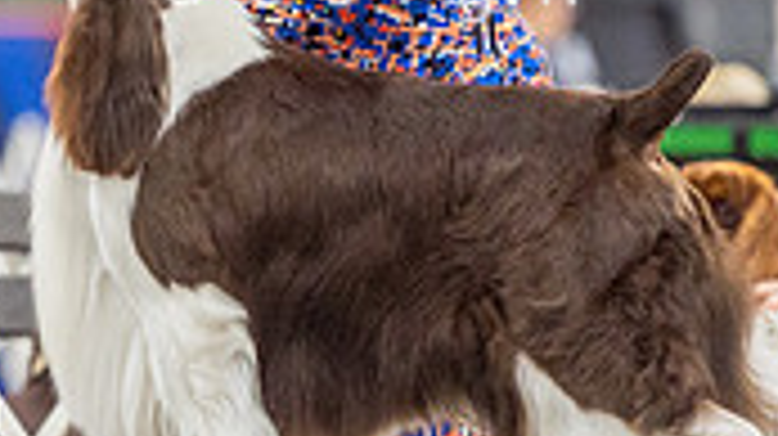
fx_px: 14368
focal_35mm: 697
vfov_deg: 1.7
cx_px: 18
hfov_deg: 3.1
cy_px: 119
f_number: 2.8
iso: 3200
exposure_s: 1/200
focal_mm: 198
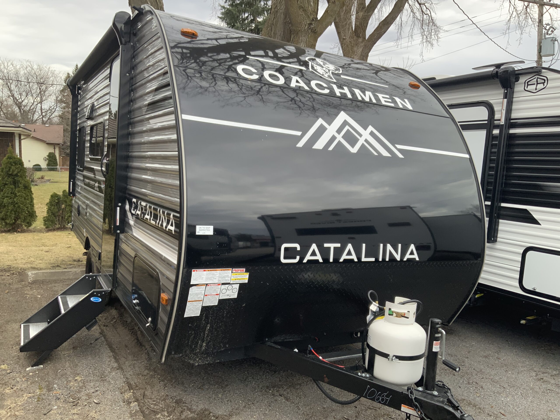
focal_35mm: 29
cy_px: 210
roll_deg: -1.4
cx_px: 280
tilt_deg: -6.7
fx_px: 469
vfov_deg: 48.2
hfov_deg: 61.7
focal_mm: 3
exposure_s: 1/284
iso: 16
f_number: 1.8
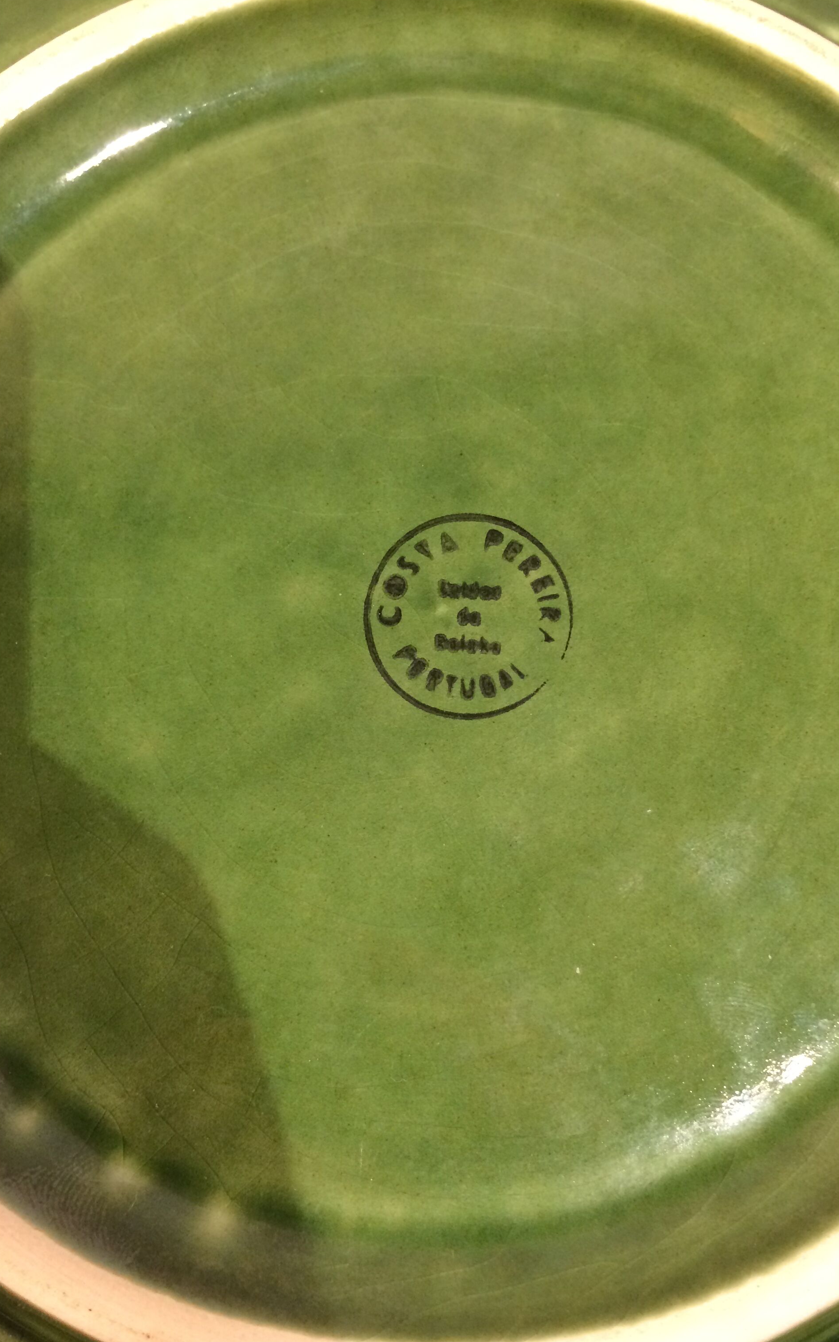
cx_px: 499
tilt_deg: -80.6
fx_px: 1207
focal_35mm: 33
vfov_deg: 58.1
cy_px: 658
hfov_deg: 38.2
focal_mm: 4.15
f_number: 2.2
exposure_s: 1/33
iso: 160
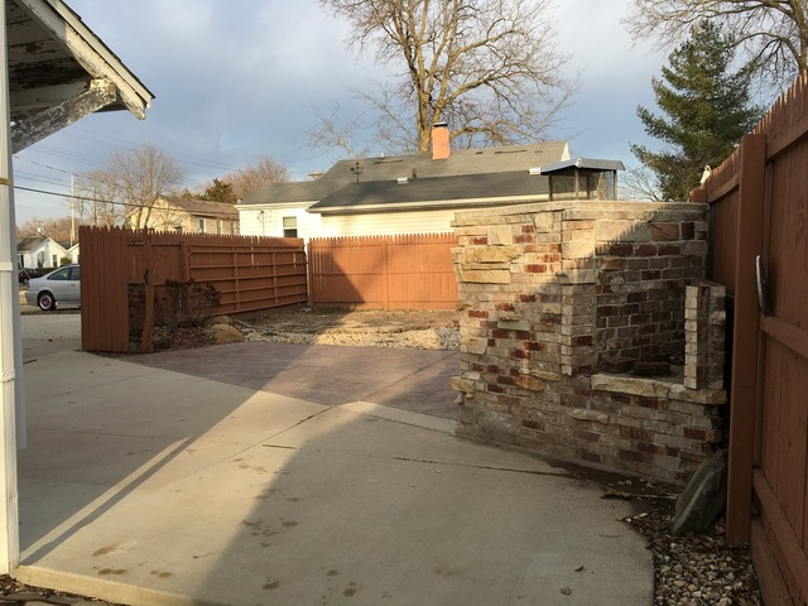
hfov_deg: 61.7
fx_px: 677
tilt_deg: -2.6
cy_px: 303
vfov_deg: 48.2
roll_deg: +0.7
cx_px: 404
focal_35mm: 29
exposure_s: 1/705
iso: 25
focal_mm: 4.15
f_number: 2.2
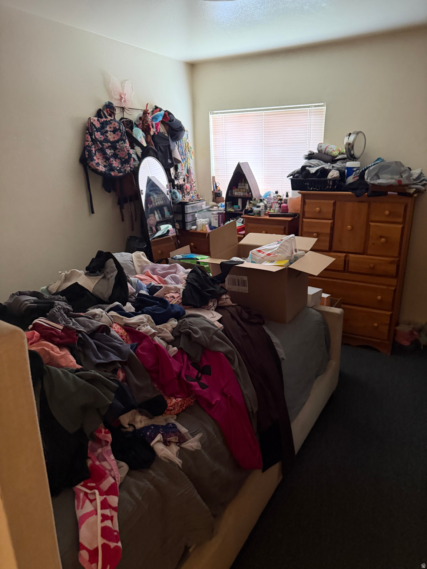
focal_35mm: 24
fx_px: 395
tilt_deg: -16.7
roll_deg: +1.5
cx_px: 214
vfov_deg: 71.6
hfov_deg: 56.8
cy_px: 284
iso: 800
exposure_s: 1/40
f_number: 1.78
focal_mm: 6.76
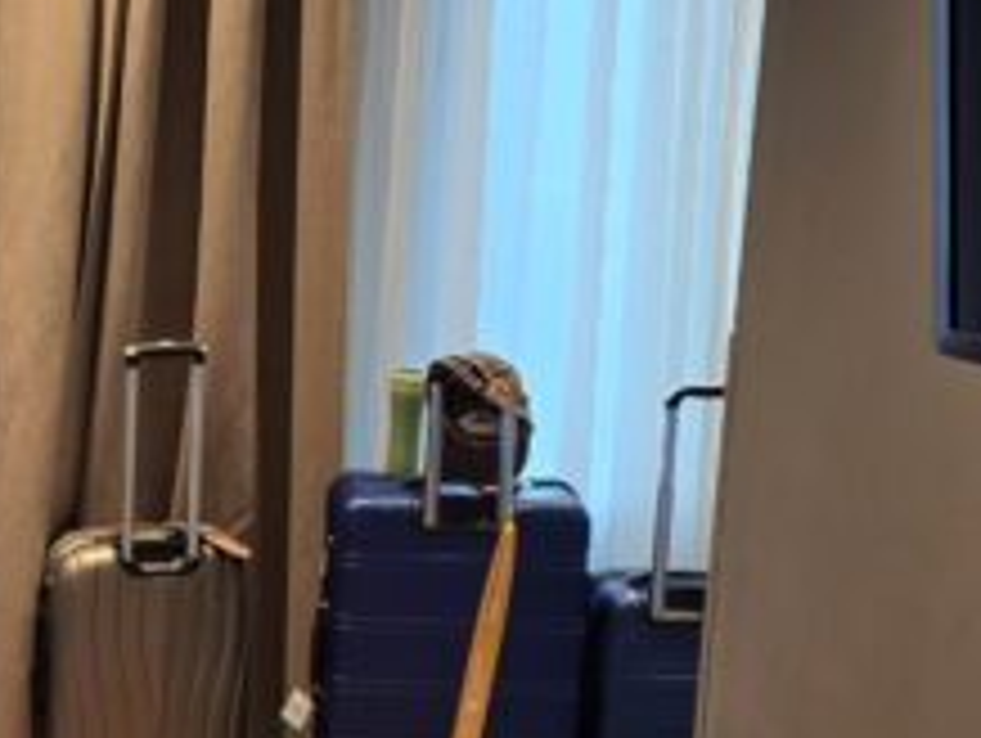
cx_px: -99
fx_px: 2298
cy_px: 500
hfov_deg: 22.7
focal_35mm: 81
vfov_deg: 18.2
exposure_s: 1/100
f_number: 1.7
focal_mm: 6.3
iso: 80
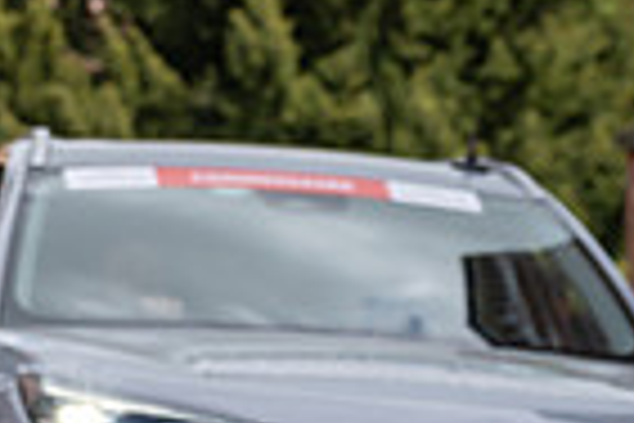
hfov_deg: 6.9
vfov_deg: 4.7
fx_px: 5072
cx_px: -589
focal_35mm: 288
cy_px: -272
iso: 320
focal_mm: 70
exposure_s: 1/1000
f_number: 5
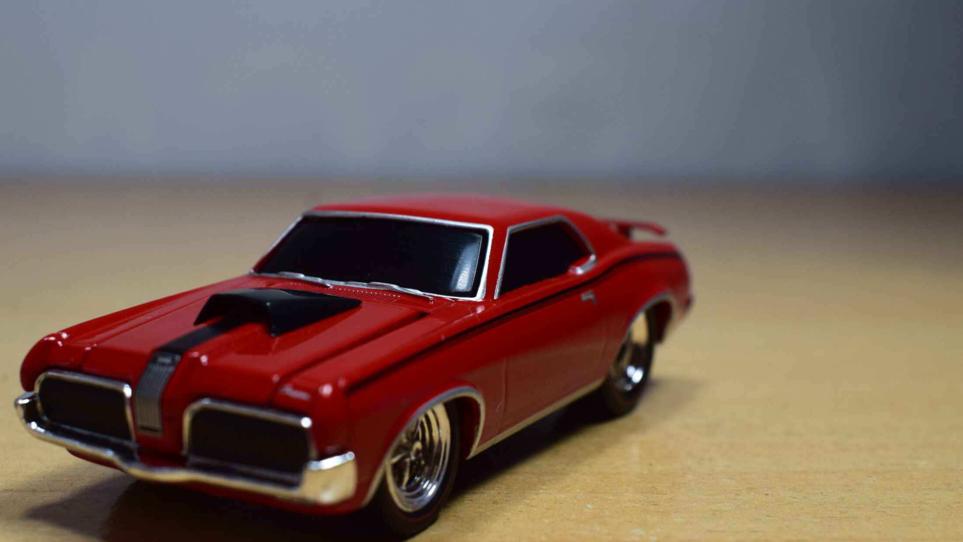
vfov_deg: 23.5
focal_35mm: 51
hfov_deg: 40.5
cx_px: 416
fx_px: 1302
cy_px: 296
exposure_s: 1/125
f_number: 9
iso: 400
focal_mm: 28
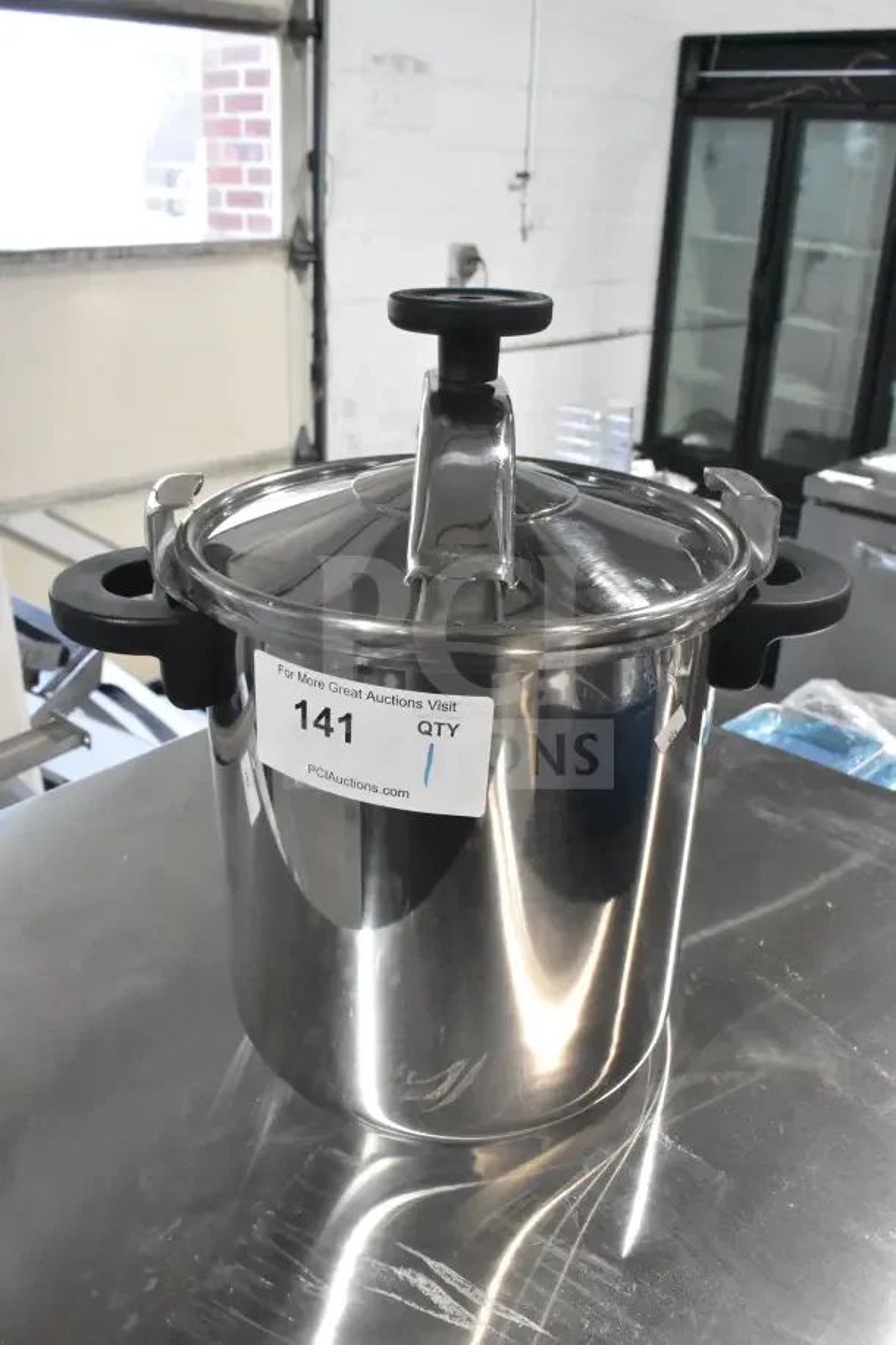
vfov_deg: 61.9
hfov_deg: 43.6
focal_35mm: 30
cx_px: 448
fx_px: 1120
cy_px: 672
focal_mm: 20
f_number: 8
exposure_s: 1/250
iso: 6400
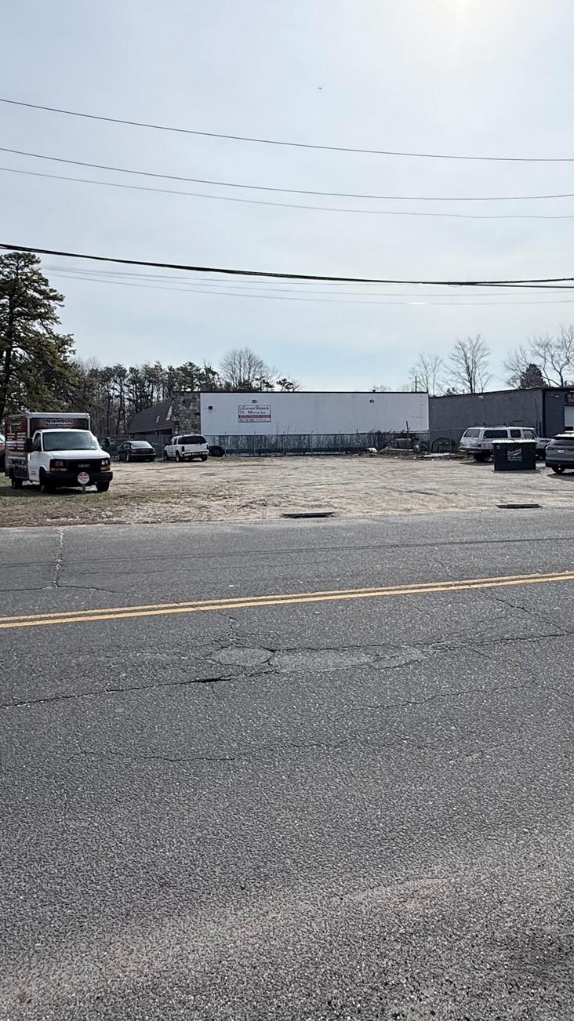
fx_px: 650
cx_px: 288
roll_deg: +0.9
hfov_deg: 47.7
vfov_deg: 75.8
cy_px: 434
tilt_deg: -0.1
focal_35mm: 24
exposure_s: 1/6173
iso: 40
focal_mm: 2.22
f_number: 2.2
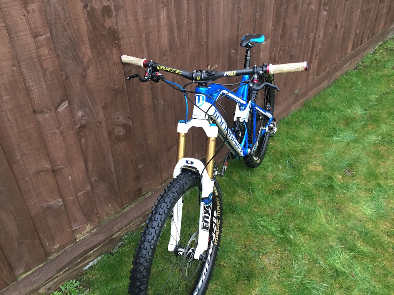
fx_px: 330
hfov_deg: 61.7
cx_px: 197
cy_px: 148
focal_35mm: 29
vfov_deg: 48.2
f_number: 2.2
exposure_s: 1/33
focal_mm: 4.15
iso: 200
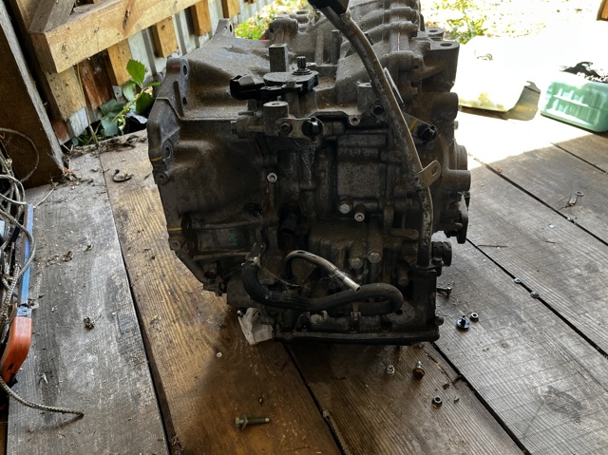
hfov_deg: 67.3
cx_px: 304
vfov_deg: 53.0
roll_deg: +2.7
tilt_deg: -39.2
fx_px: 456
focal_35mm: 26
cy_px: 228
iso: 100
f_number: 1.6
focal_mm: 5.1
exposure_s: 1/121
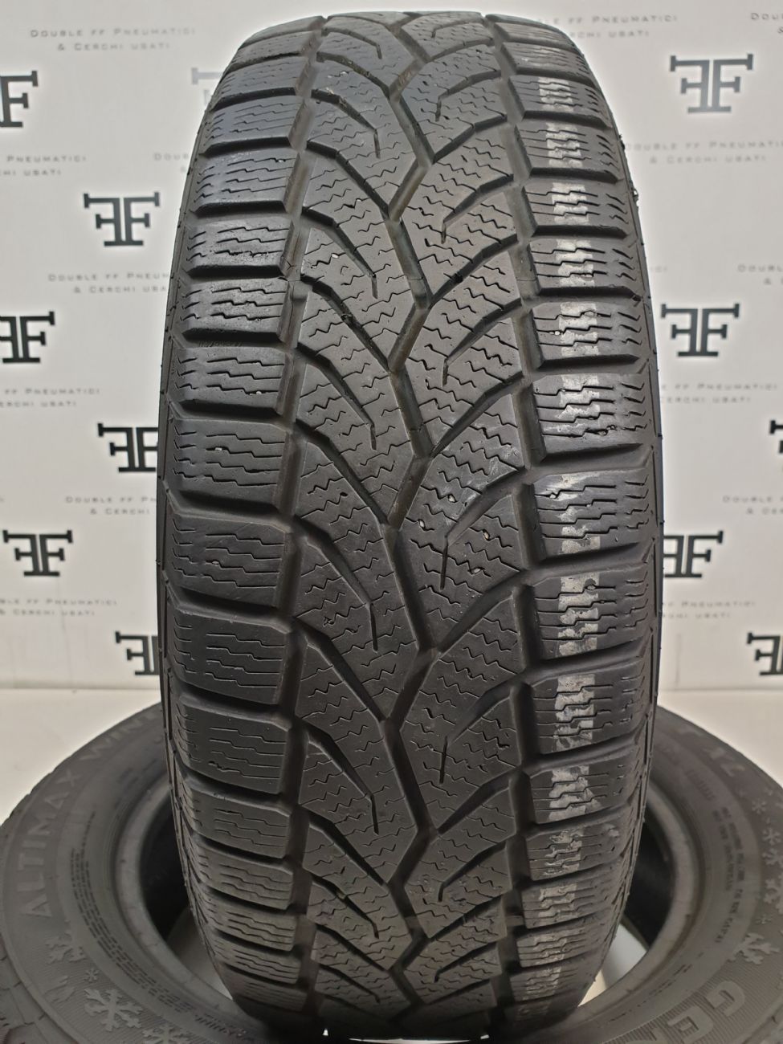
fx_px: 784
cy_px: 522
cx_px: 392
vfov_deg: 67.3
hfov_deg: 53.1
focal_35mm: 26
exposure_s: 1/50
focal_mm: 4.3
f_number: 2.4
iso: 160
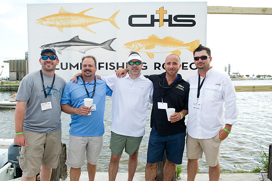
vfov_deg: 47.9
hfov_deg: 67.4
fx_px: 204
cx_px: 133
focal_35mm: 27
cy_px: 89
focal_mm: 26
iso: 200
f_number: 4.5
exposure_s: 1/200
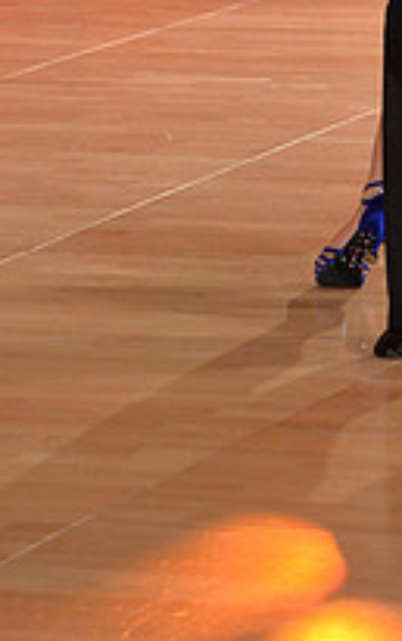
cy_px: -236
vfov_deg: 6.6
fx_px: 5514
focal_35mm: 315
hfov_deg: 4.2
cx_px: 449
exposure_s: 1/200
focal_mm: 110
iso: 1600
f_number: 4.5
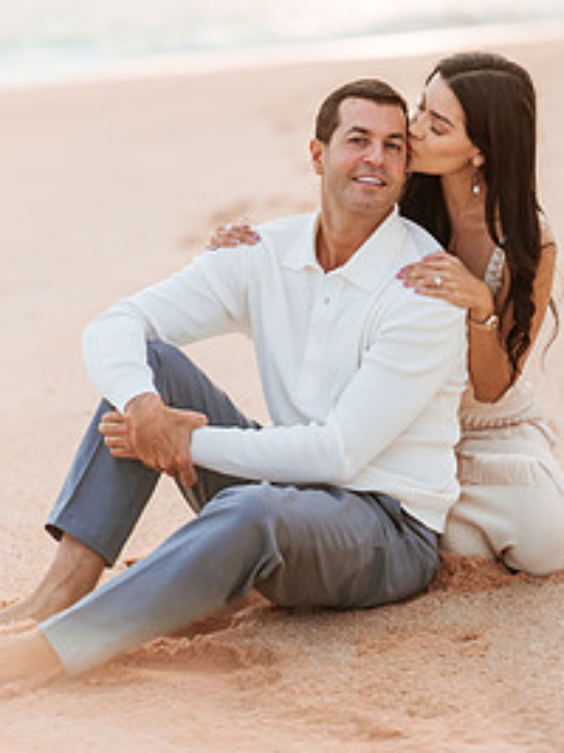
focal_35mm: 94
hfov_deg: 15.7
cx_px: 276
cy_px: 147
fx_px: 2044
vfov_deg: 20.6
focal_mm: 58
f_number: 1.4
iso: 250
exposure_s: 1/6400
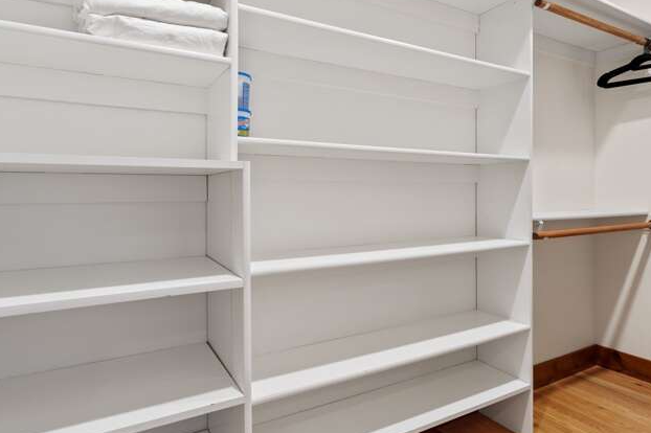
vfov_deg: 59.2
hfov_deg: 81.2
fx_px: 380
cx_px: 313
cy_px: 186
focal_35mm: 21
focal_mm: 11.5
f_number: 6.3
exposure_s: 1/2
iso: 200
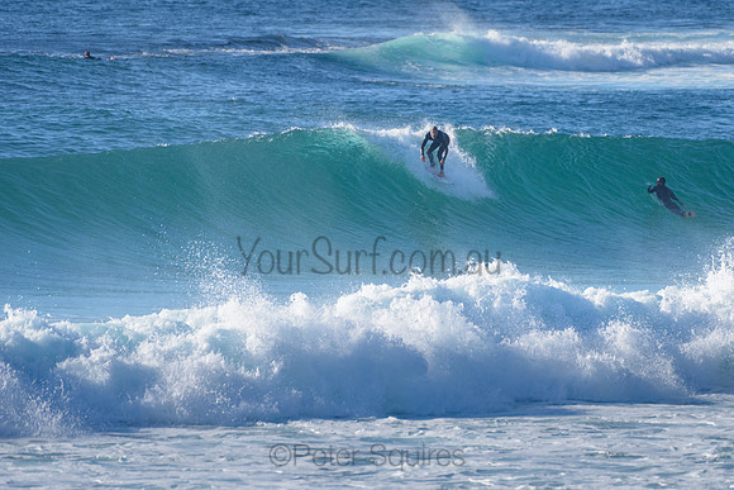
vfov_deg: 2.2
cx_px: 450
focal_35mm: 613
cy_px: 190
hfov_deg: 3.4
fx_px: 12498
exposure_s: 1/2000
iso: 360
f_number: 5.6
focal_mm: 500
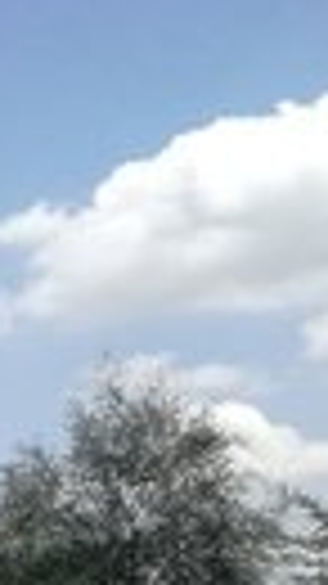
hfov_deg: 8.8
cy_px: 619
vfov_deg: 18.3
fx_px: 1749
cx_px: -656
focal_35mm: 113
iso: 50
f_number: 2
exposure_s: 1/1304
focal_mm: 3.79
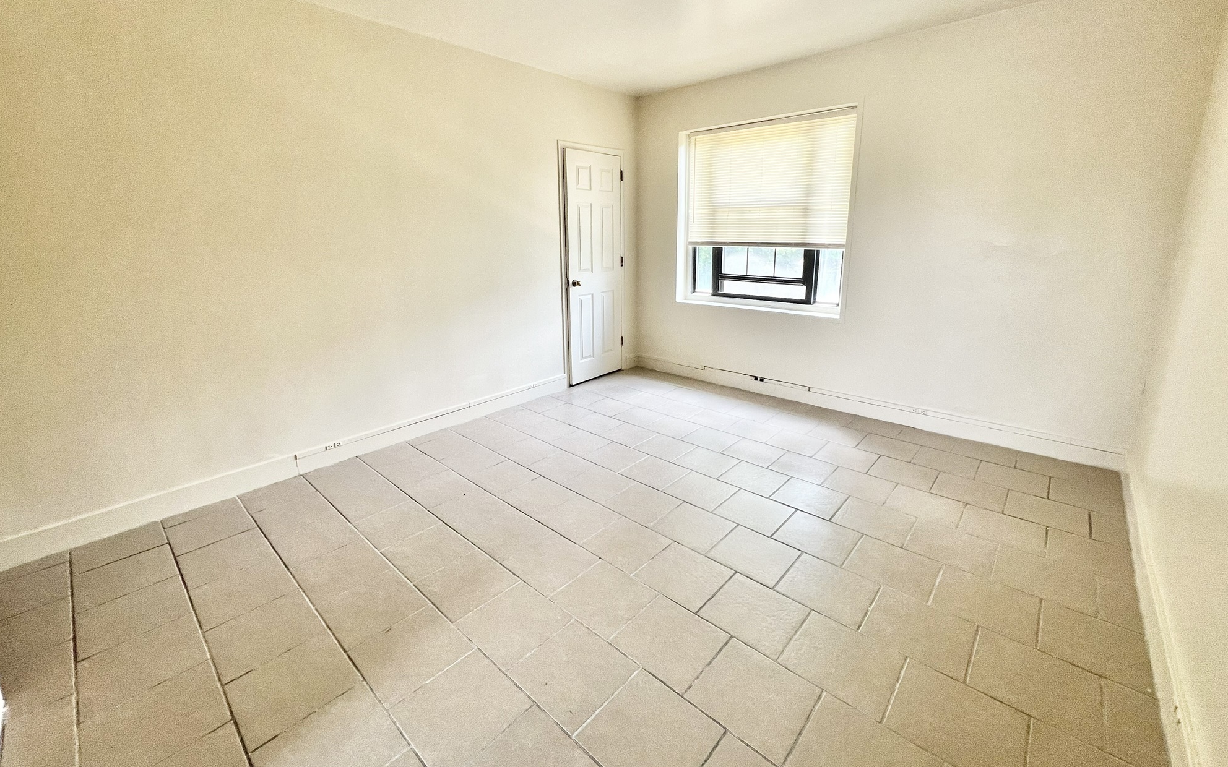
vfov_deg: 78.3
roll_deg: +1.1
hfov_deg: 105.3
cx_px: 608
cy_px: 338
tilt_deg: -12.7
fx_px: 469
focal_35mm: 14
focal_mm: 1.57
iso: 80
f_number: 1.8
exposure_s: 1/99
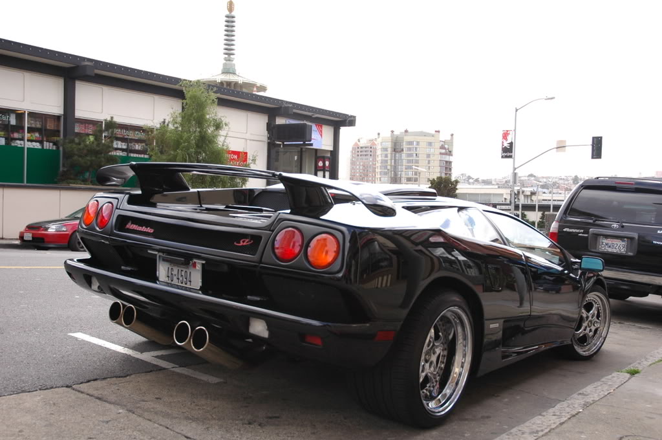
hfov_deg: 51.3
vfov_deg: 35.4
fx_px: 689
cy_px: 220
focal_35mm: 38
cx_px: 331
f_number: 4
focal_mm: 25
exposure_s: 1/500
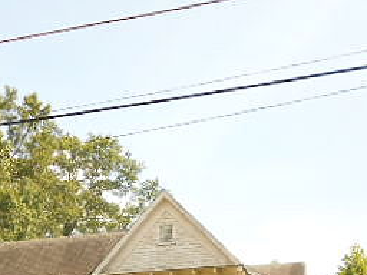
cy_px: 284
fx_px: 689
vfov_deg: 21.7
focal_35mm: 65
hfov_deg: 29.3
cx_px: 86
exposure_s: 1/400
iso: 80
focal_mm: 4.6
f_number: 3.2
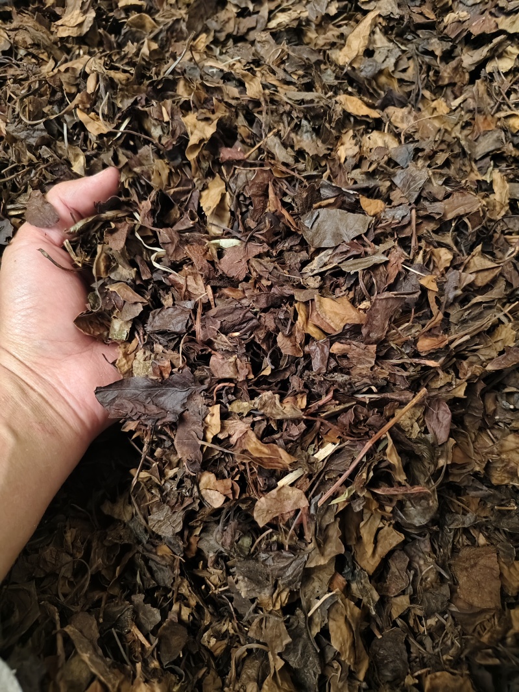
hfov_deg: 58.9
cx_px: 260
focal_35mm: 23
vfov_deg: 73.9
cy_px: 346
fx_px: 460
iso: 5709
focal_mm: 5.56
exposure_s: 1/243
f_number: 1.88
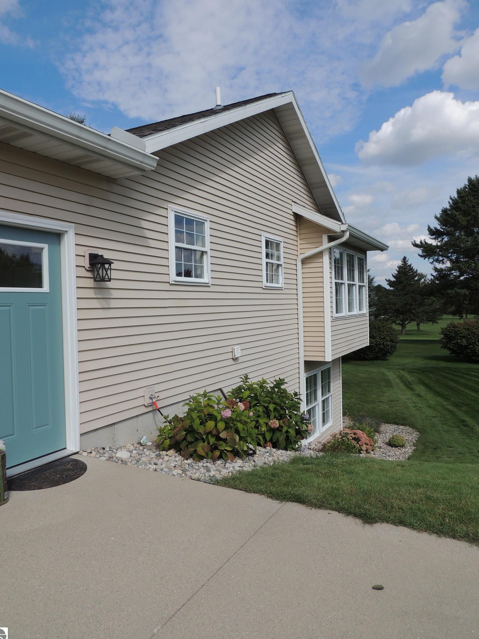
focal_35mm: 25
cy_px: 312
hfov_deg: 54.9
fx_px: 461
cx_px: 238
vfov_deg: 69.4
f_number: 3.7
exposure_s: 1/1250
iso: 100
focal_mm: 4.3
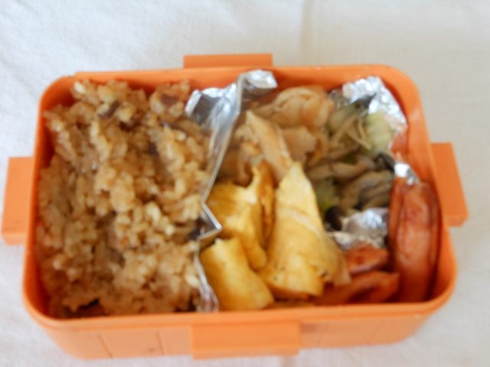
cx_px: 245
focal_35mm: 45
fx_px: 637
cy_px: 184
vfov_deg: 32.2
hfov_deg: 42.1
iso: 80
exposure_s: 1/40
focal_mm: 8.1
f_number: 4.6
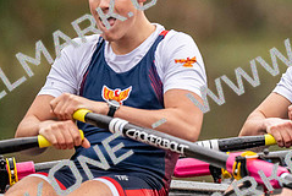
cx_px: 337
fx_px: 11808
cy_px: 117
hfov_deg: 1.4
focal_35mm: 1454
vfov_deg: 0.9
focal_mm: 600
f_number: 4
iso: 3200
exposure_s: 1/2500
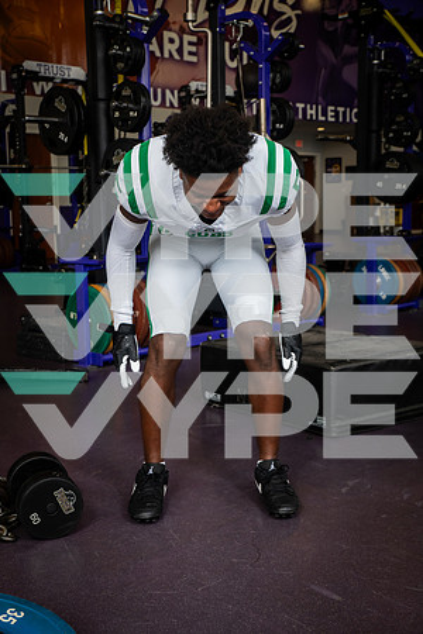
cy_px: 317
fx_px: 881
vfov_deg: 39.6
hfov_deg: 27.0
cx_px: 212
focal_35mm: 50
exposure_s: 1/250
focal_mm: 50
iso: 800
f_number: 7.1
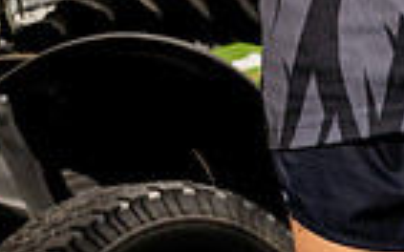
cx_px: 272
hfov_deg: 10.4
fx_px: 2212
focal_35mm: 201
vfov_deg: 6.2
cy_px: -375
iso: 100
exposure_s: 1/320
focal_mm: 62
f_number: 10
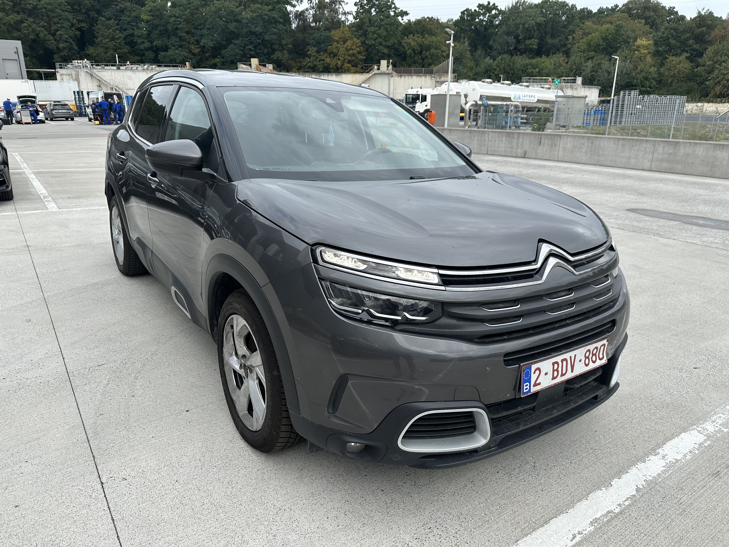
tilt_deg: -17.0
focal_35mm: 24
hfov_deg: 71.6
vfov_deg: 56.8
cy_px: 274
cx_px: 364
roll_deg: -0.3
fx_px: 505
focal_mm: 6.86
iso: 80
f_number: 1.78
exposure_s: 1/1845
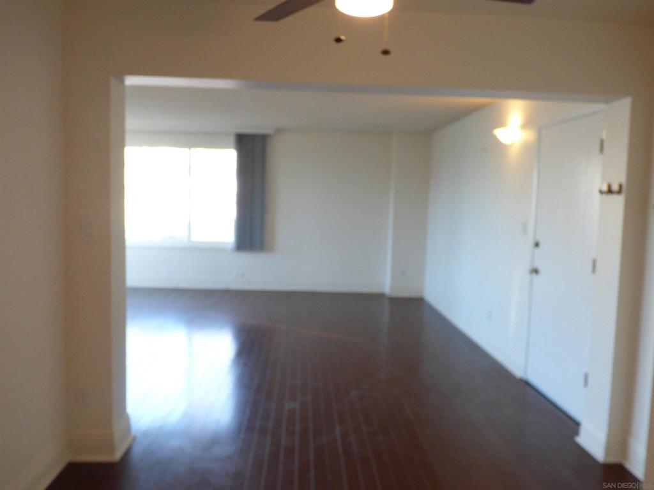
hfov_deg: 63.4
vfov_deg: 49.7
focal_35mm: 28
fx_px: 529
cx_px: 327
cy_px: 245
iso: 400
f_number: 3.2
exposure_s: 1/60
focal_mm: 5.04
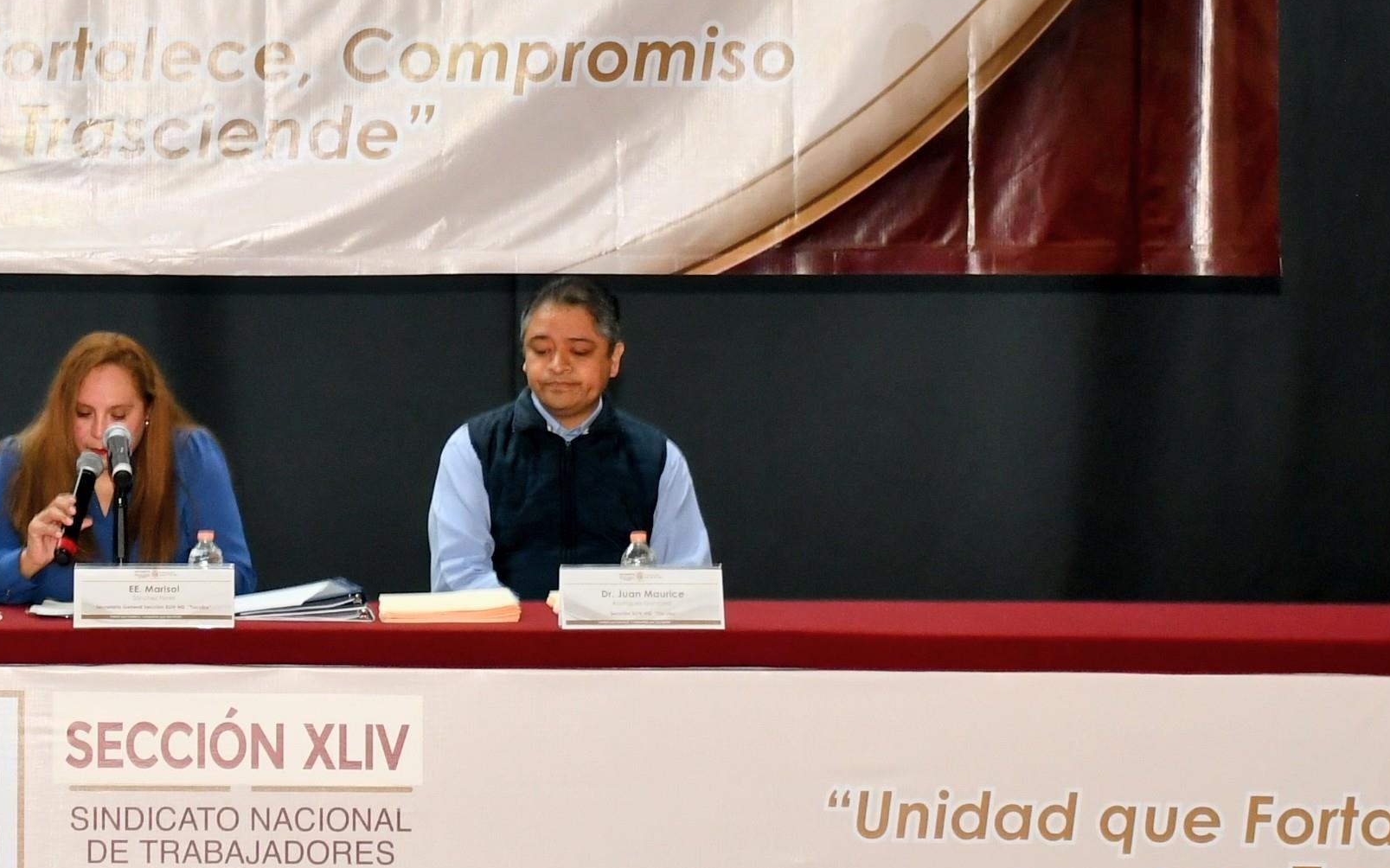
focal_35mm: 151
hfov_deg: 13.7
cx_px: 52
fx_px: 5720
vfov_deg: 8.6
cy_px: 51
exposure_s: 1/40
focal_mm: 38
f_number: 5
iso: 640
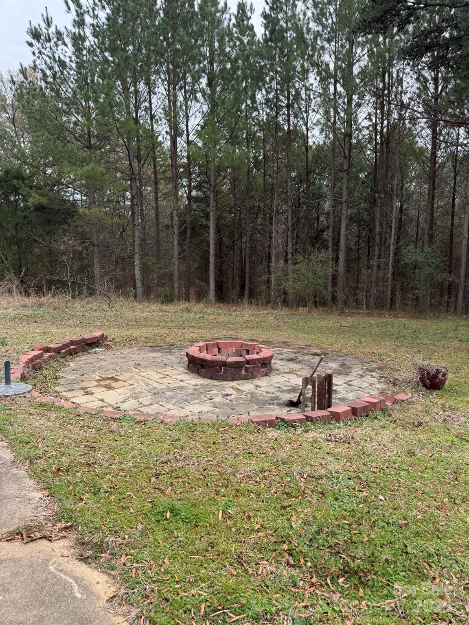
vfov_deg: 71.6
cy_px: 312
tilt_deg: -10.5
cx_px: 234
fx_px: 434
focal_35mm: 24
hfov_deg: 56.8
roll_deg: +0.5
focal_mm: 6.76
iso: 80
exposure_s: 1/853
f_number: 1.78
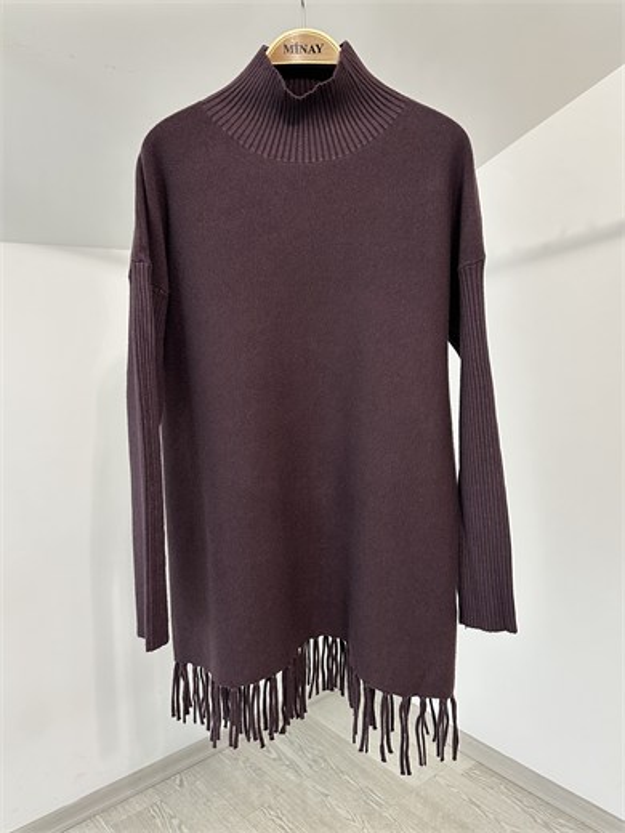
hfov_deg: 56.8
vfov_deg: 71.6
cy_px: 416
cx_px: 312
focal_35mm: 24
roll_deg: -0.1
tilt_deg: -6.2
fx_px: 578
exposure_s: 1/50
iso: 320
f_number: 1.78
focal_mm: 6.86
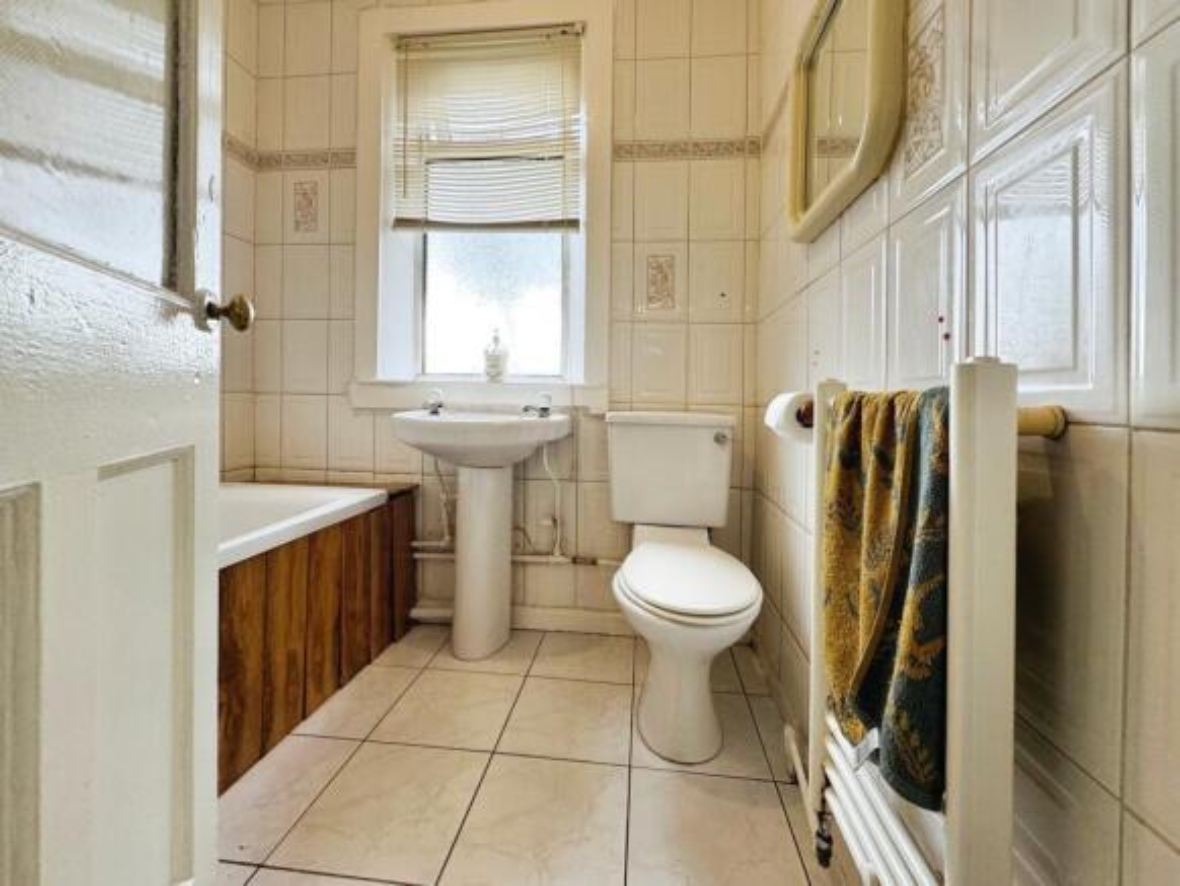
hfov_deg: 102.0
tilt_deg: -2.4
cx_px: 590
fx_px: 477
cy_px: 443
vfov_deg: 85.7
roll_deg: -1.4
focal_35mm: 14
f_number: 2.2
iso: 160
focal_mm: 2.22
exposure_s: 1/100
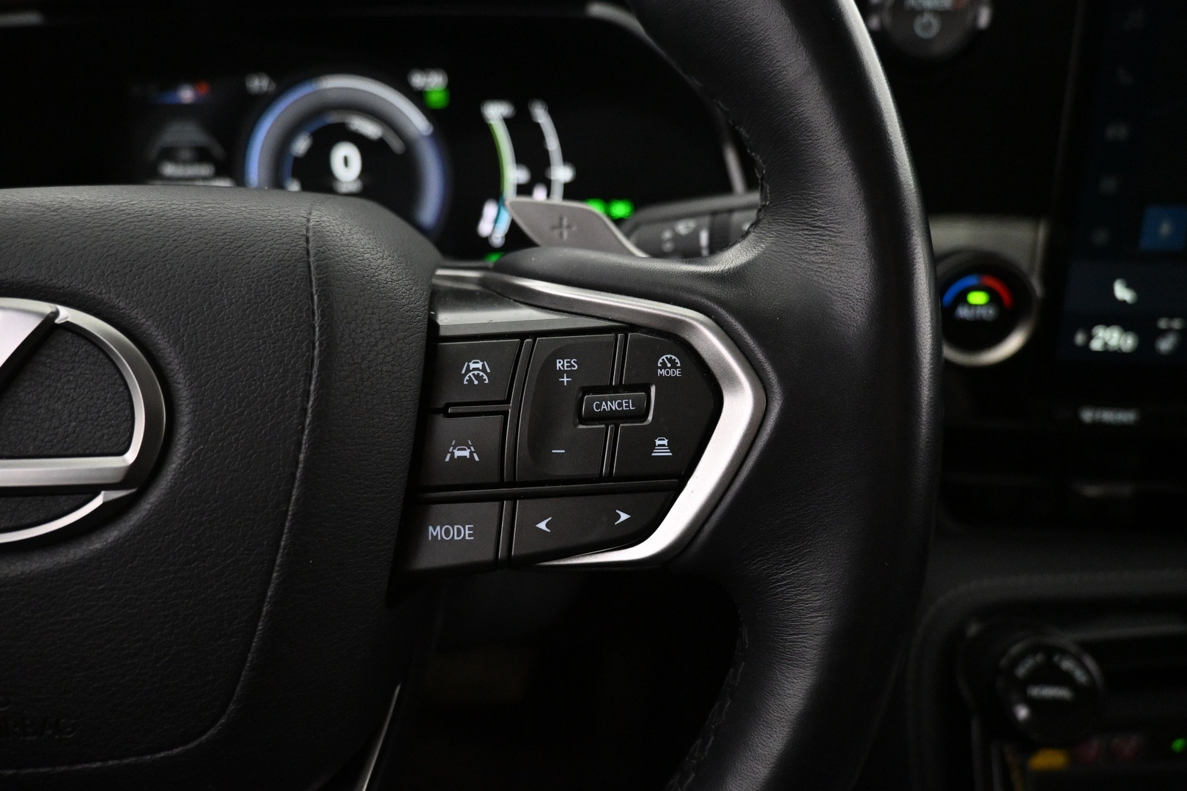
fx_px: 791
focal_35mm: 24
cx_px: 594
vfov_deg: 53.1
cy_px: 396
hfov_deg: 73.7
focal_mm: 16
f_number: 3.5
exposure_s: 1/60
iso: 4000
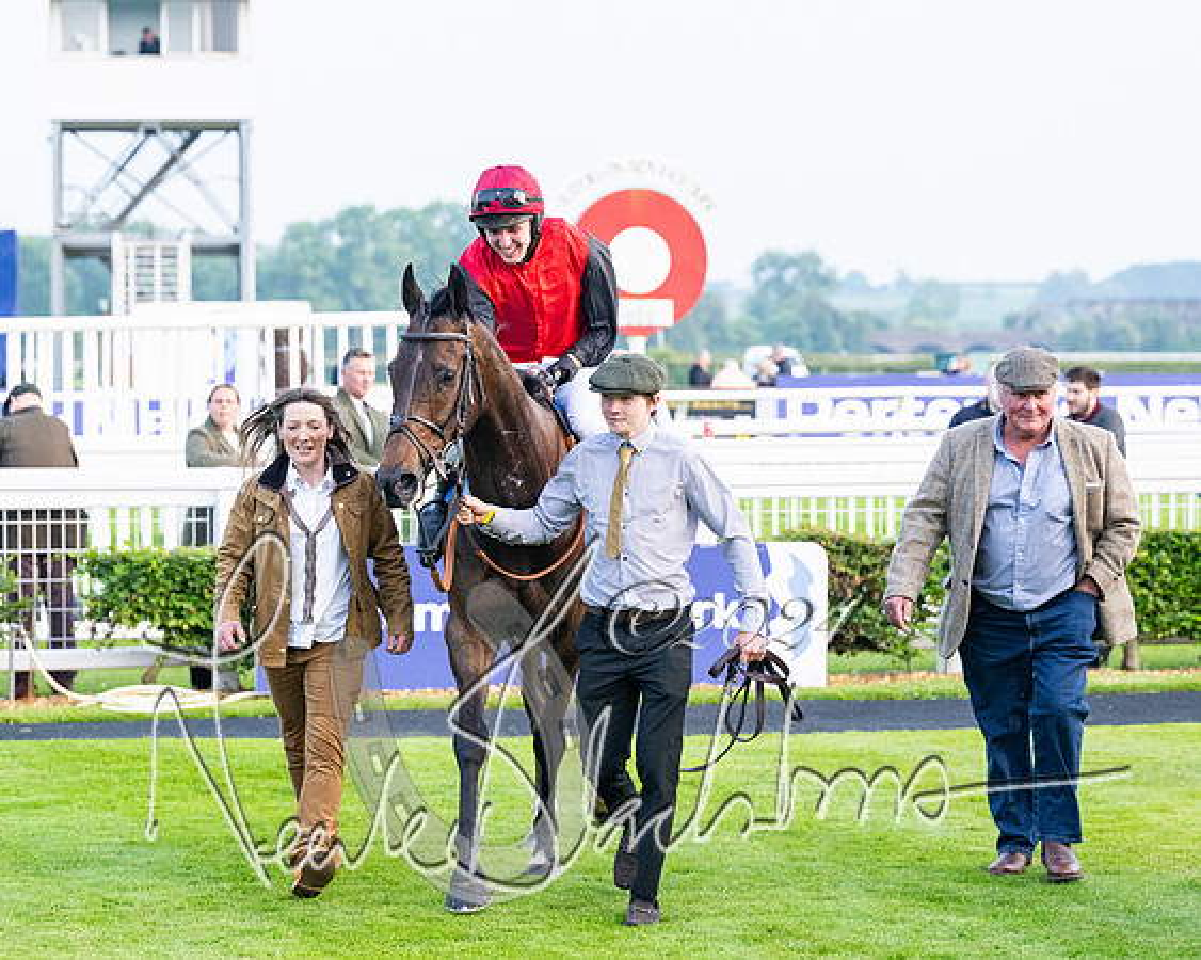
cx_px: 518
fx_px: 4368
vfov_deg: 12.5
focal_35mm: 123
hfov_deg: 15.7
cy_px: 424
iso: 1250
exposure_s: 1/1000
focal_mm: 93
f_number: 4
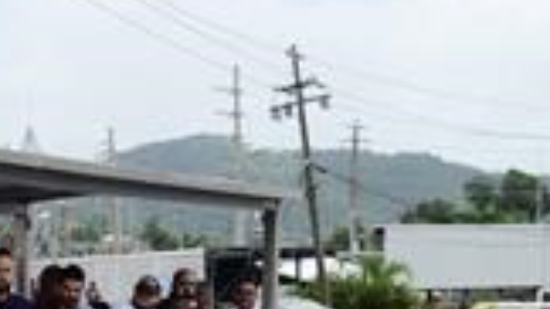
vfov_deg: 7.9
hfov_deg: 14.4
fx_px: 2143
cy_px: 635
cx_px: 27
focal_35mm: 147
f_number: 3.5
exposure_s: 1/2000
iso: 400
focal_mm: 35
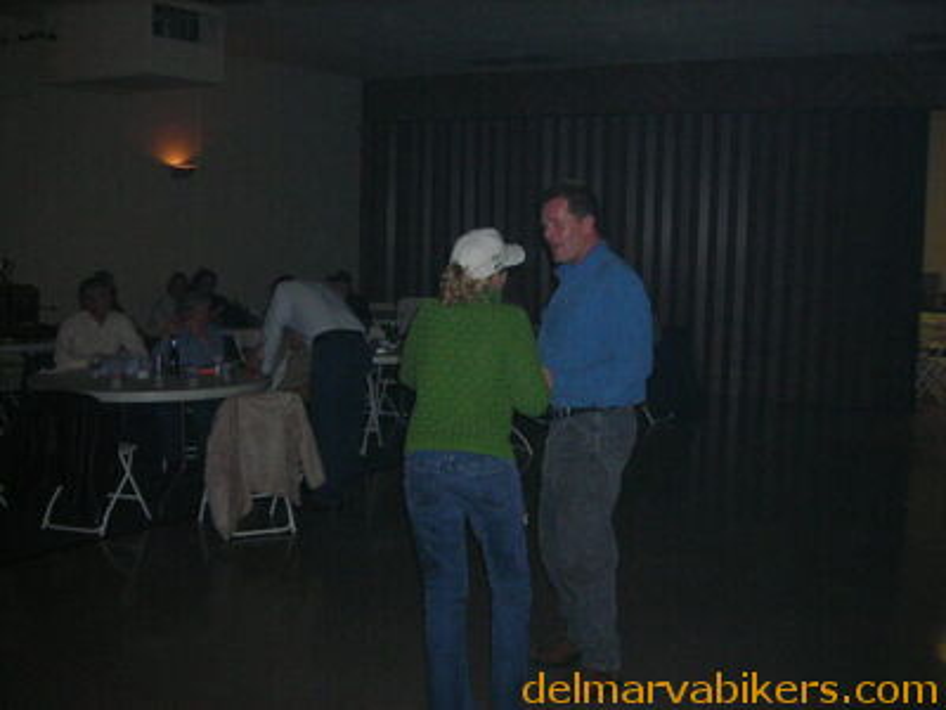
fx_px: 1120
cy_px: 355
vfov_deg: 35.1
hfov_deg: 45.8
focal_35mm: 41
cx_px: 473
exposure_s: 1/60.1
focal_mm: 6.8
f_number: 3.3
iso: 200
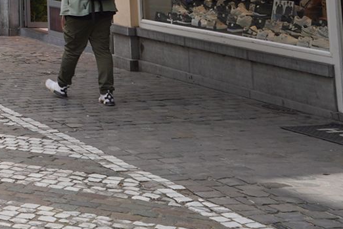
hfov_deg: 17.3
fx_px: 876
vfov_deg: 13.8
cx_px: -306
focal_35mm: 92
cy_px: -136
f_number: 13
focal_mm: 24
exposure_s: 1/100
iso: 100
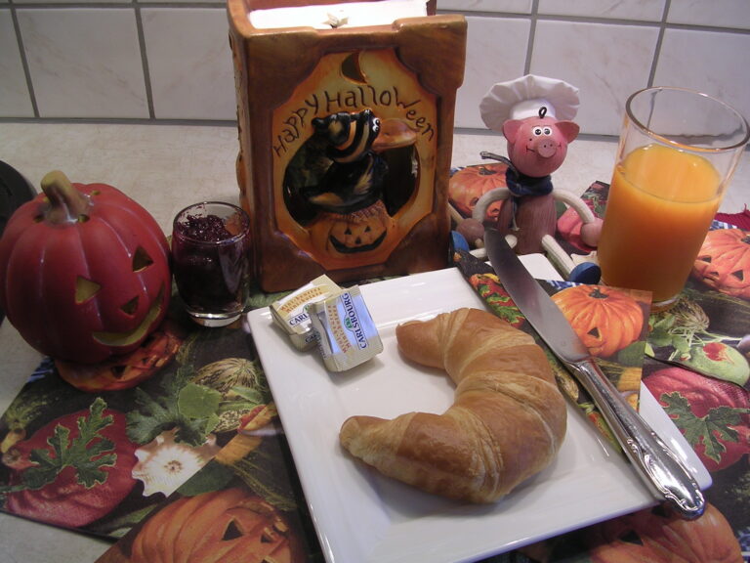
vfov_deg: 37.7
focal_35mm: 38
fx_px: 823
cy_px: 282
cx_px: 375
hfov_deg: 49.0
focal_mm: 5.8
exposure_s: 1/42.6
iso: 100
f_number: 2.8
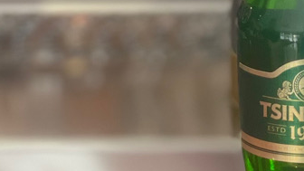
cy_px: 76
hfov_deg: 15.6
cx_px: 309
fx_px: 1088
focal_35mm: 135
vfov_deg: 9.0
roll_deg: +0.9
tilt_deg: -14.4
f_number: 2
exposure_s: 1/100
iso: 160
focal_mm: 6
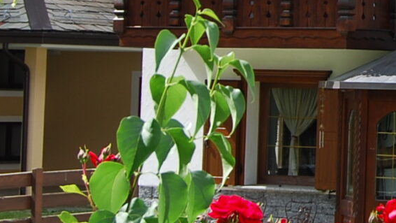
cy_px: -117
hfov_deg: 9.4
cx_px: 654
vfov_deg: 5.5
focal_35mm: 220
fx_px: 2314
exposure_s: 1/200
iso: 100
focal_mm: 31
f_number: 7.1
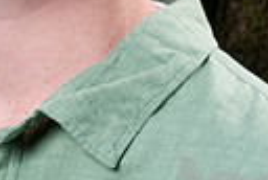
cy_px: -52
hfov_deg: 1.7
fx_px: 9074
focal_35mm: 1216
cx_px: -111
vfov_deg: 1.1
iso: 100
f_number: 4.5
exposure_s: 1/250
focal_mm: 200
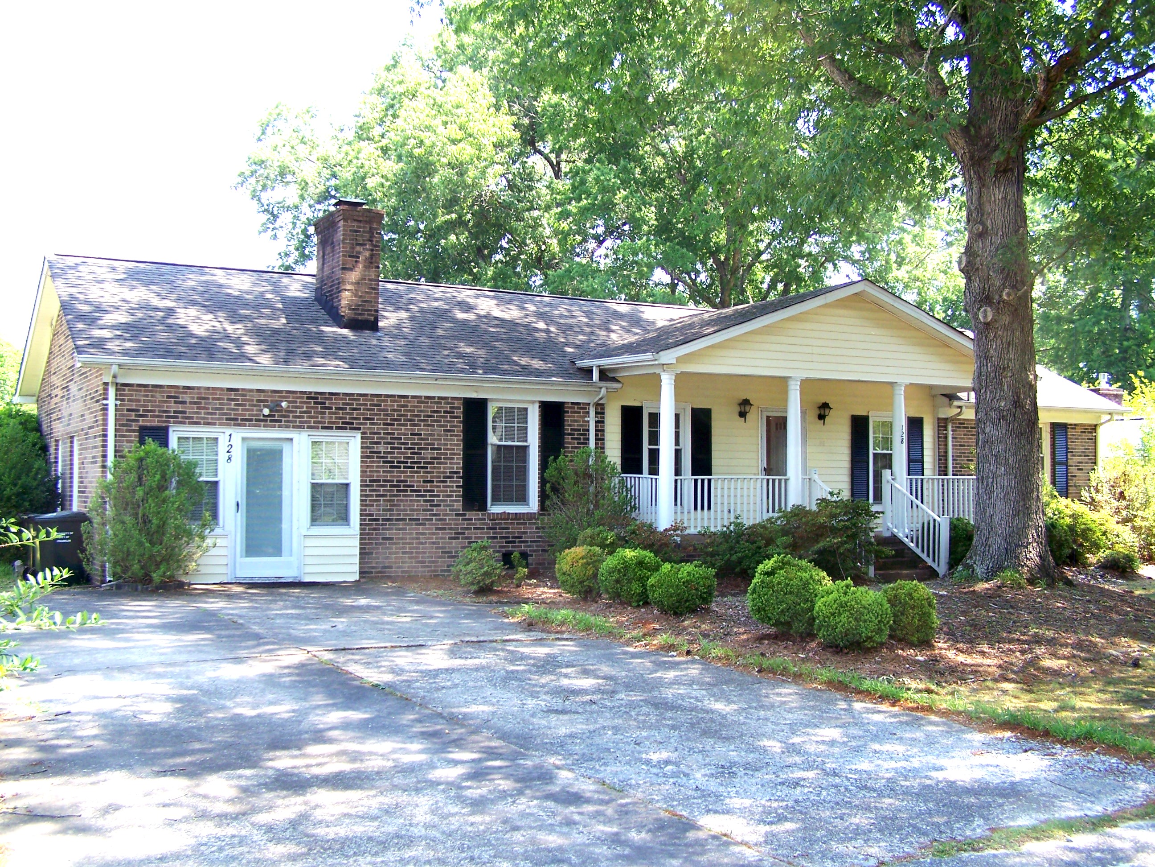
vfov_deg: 37.7
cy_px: 434
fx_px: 1268
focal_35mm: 38
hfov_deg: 49.0
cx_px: 578
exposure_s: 1/125
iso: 64
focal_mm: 6.3
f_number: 2.8
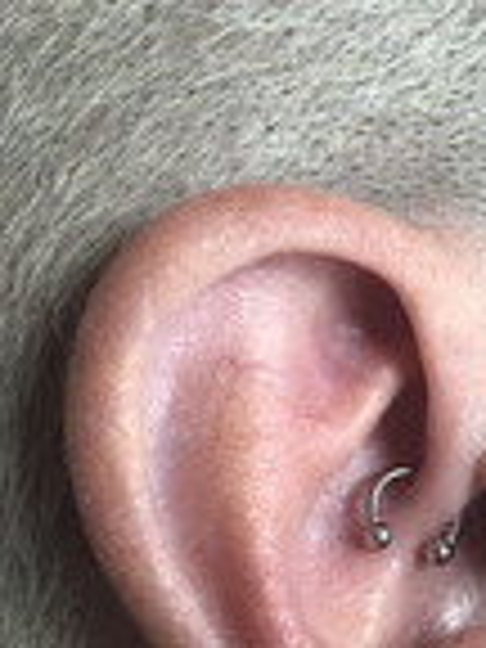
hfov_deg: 18.7
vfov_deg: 25.0
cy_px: 396
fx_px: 1460
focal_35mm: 78
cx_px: 378
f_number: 1.8
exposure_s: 1/33
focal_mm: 3.99
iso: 40
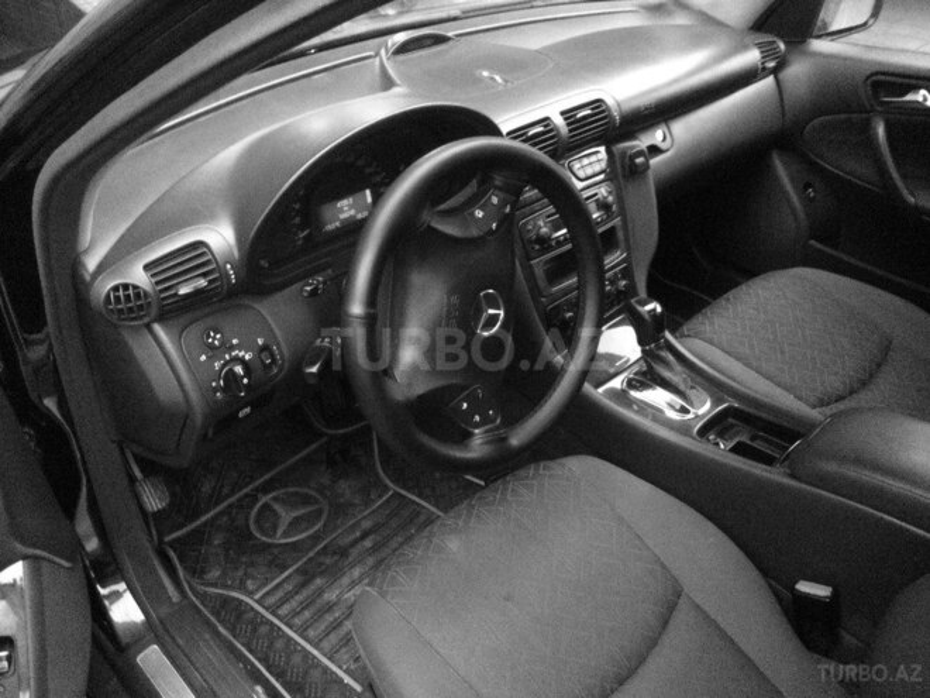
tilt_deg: -35.7
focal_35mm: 29
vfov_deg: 48.2
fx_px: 779
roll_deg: +1.5
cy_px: 349
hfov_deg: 61.7
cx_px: 465
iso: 500
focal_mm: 4.15
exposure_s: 1/17
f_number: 2.2
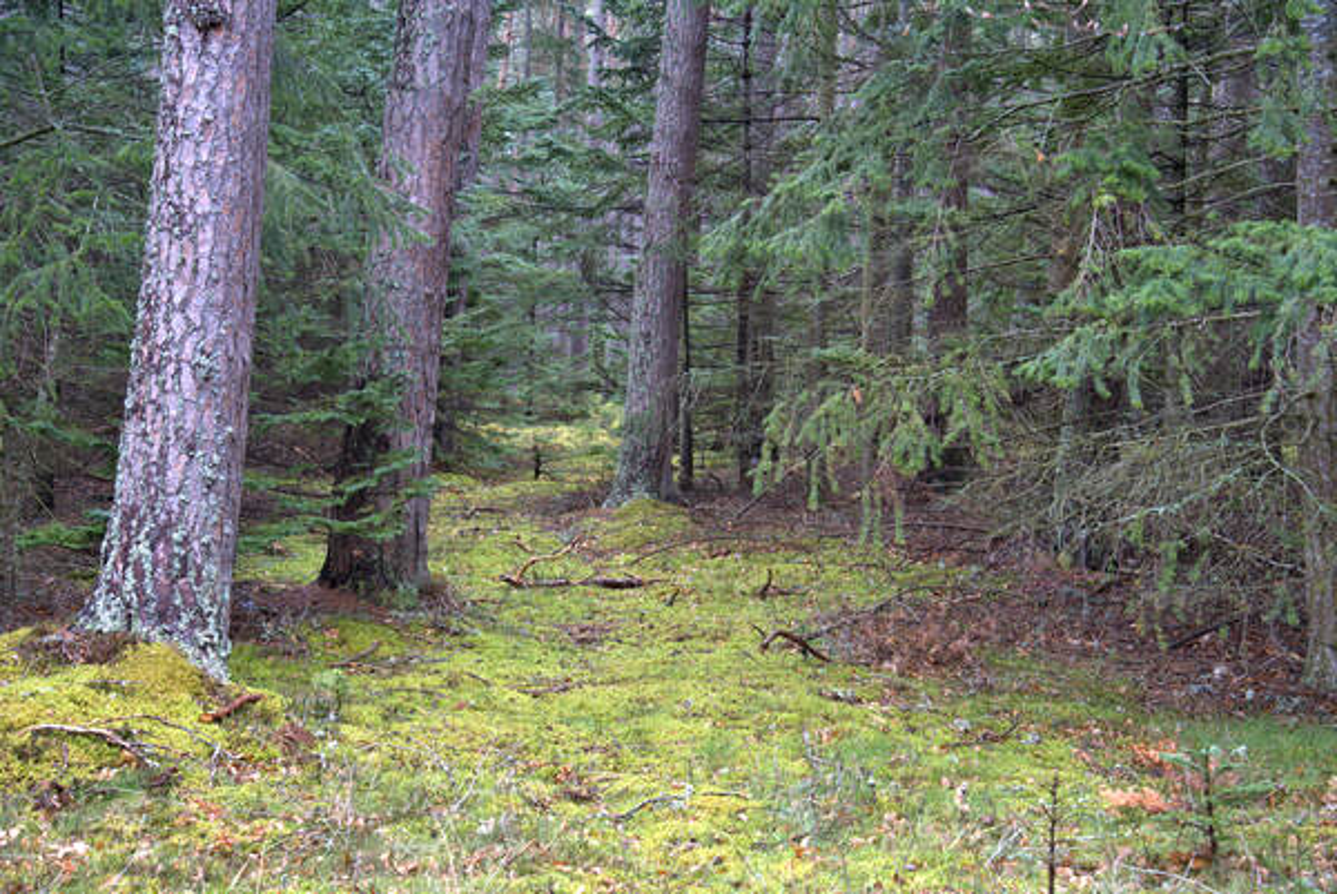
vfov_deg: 21.9
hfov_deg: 32.4
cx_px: 668
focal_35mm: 62
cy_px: 447
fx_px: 2304
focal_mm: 62
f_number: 8
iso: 2000
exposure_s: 1/80
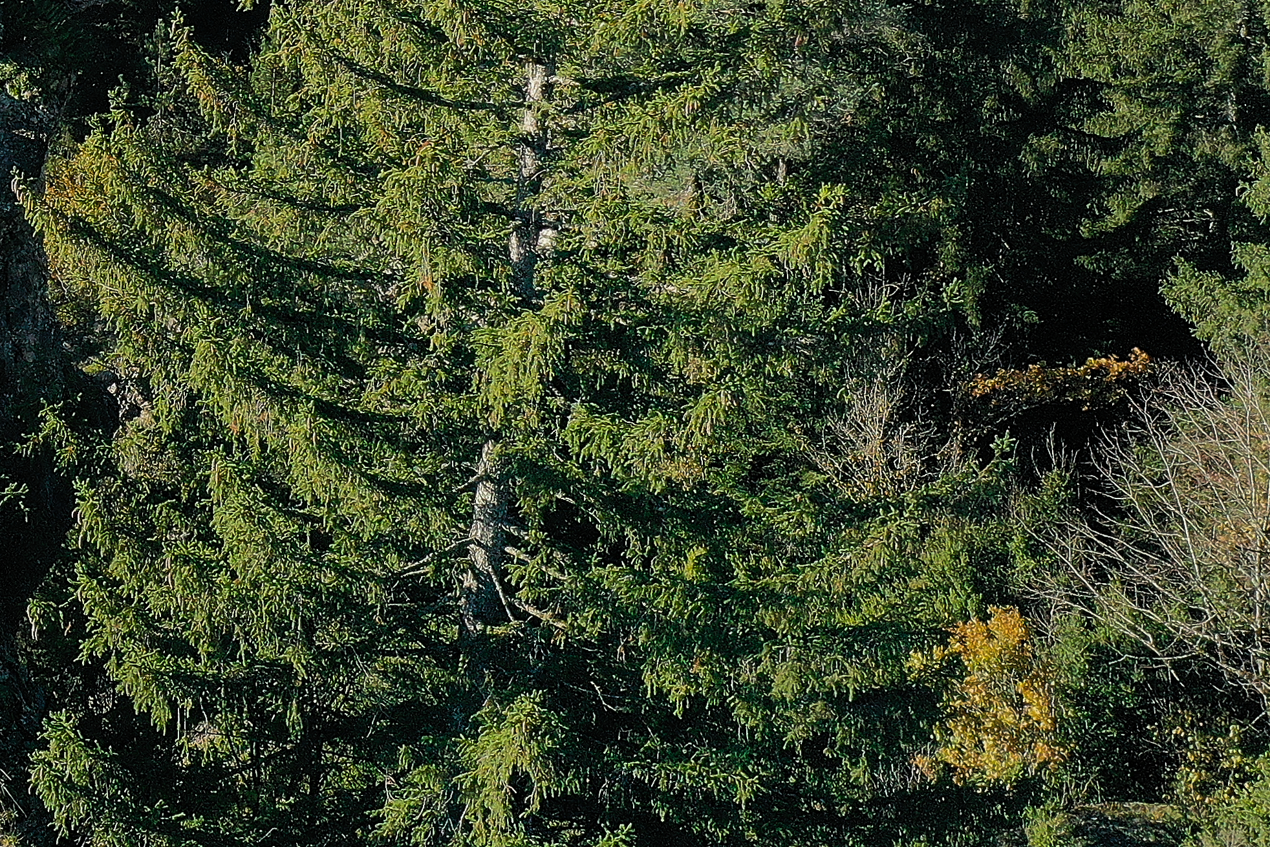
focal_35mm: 78
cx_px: -270
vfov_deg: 16.8
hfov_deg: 23.6
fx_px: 2752
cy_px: -167
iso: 200
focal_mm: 10.26
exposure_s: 1/100
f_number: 5
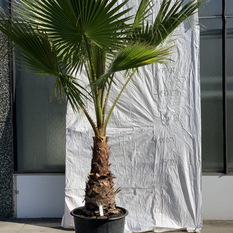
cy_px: 105
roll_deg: +1.3
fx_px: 472
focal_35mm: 62
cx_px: 117
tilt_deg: -1.1
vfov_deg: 27.7
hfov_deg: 27.7
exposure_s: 1/1497
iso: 16
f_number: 2.4
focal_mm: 6
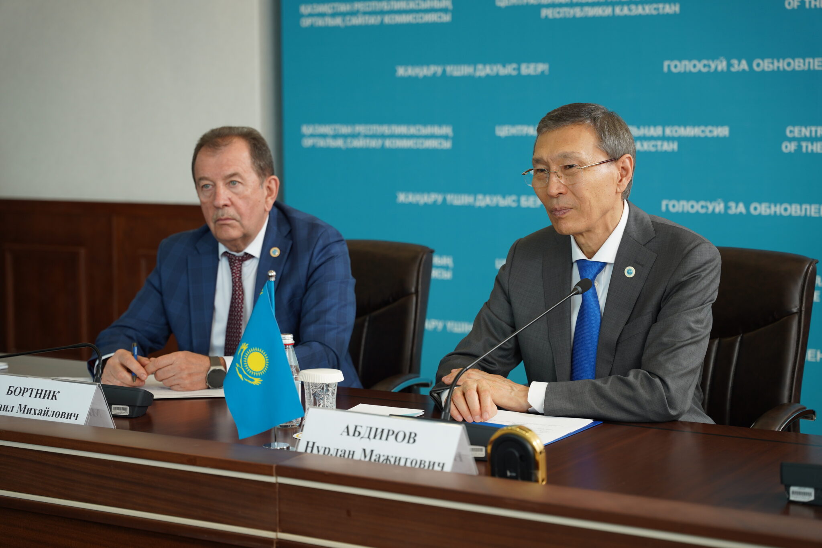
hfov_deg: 28.8
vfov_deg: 19.5
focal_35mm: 70
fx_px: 1598
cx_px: 411
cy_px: 274
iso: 250
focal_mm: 70
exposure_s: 1/250
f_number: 2.8
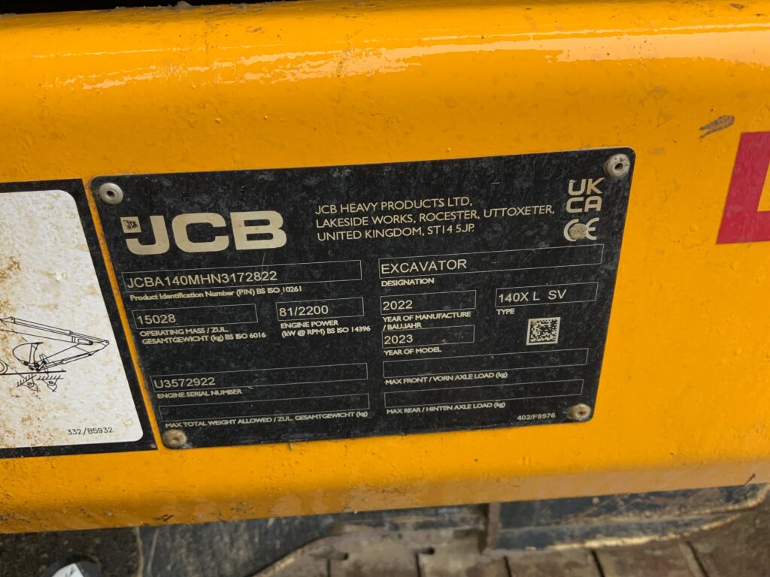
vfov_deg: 48.2
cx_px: 385
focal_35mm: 29
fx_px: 645
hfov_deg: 61.7
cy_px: 288
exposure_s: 1/106
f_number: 1.8
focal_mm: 3
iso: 64
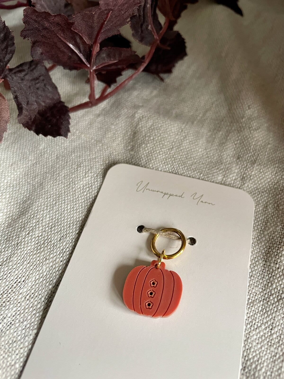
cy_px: 190
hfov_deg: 53.1
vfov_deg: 67.3
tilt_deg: -55.4
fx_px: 284
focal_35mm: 26
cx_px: 142
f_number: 1.6
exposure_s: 1/60
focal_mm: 4.2
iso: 200
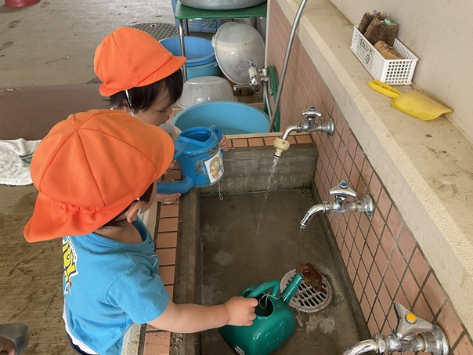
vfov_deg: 48.2
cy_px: 178
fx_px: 396
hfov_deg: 61.7
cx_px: 236
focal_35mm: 29
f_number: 1.8
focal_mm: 3
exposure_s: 1/122
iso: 64
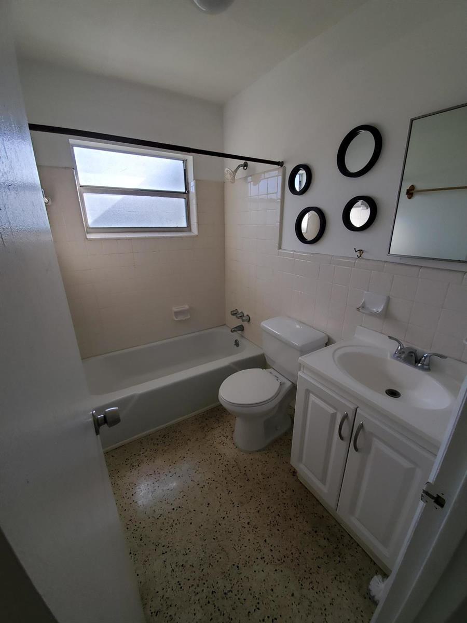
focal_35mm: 13
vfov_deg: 106.2
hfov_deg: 89.9
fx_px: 234
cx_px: 234
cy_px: 312
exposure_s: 1/119
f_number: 2.2
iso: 80
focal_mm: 1.8
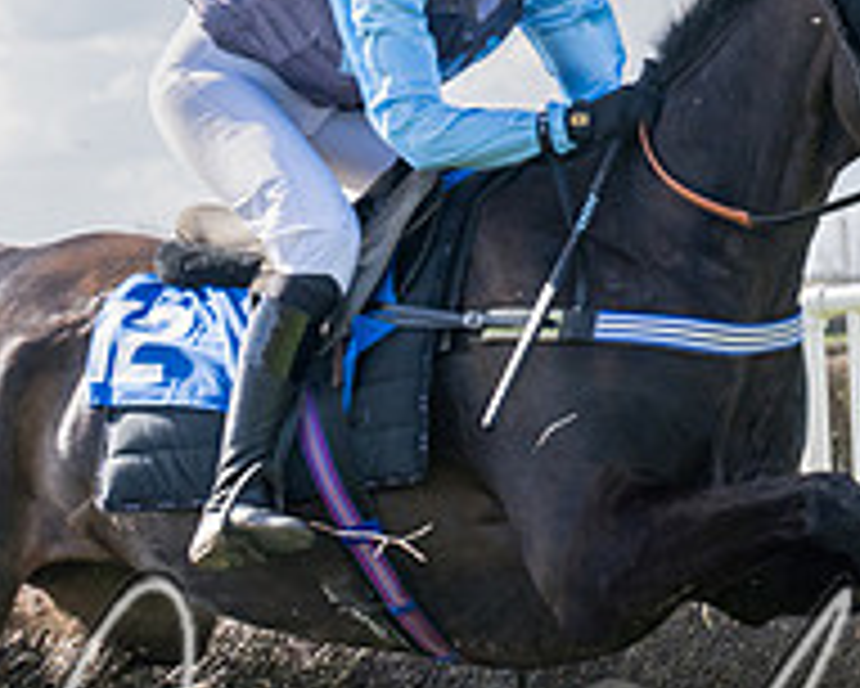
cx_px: 1294
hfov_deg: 7.2
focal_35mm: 263
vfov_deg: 5.9
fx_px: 6697
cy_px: 425
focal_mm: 70
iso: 400
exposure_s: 1/2000
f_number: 4
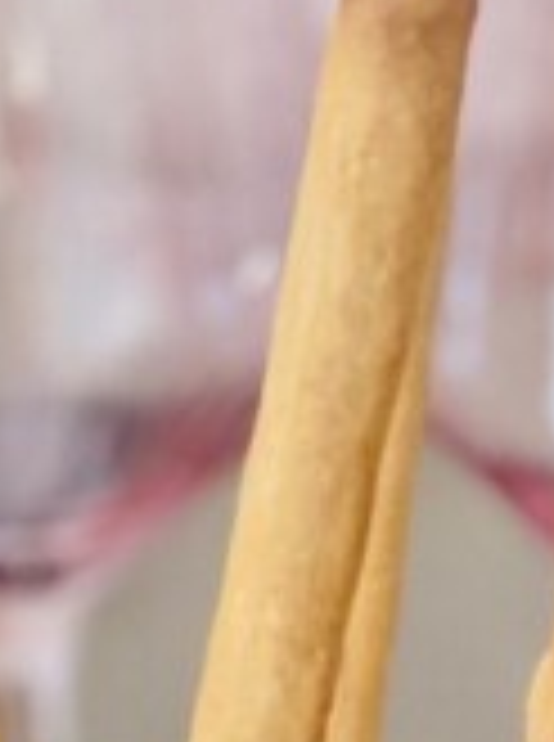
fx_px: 8526
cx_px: 1288
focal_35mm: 398
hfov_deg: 3.7
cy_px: 2100
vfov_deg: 4.8
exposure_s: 1/102
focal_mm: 7.5
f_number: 2.2
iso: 250
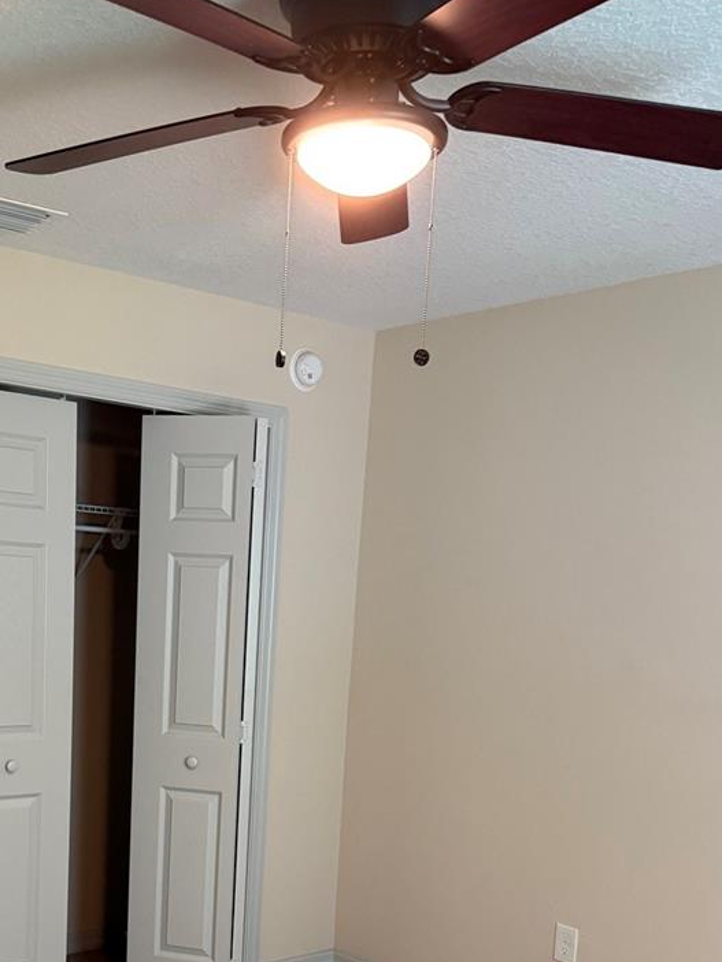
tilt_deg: -10.8
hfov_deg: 34.7
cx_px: 222
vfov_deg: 43.3
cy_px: 791
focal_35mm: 41
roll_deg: -2.6
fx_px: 1140
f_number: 1.78
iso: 320
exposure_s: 1/60
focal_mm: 6.76
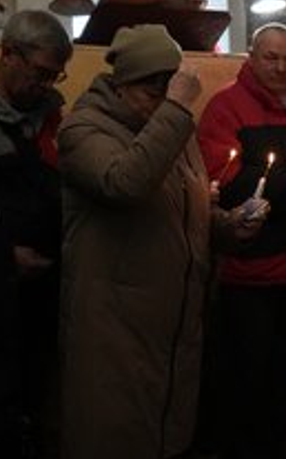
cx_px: 288
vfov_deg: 29.7
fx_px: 862
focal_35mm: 69
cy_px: 170
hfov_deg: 18.3
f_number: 2.8
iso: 10000
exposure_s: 1/500
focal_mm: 35
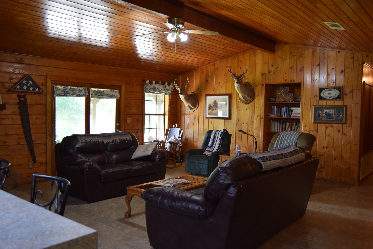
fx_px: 311
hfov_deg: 61.9
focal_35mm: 30
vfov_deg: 43.6
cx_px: 186
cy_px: 124
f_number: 3.8
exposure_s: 1/60
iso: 800
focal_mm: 20
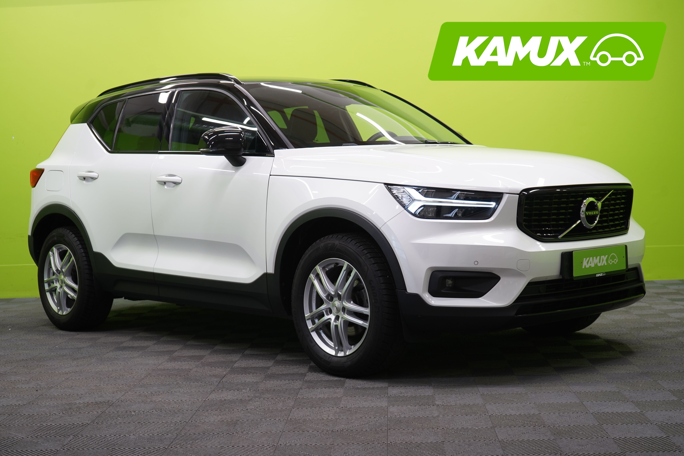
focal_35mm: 53
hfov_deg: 37.5
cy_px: 228
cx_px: 342
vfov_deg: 25.5
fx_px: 1007
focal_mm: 53
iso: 400
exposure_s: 1/40
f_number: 5
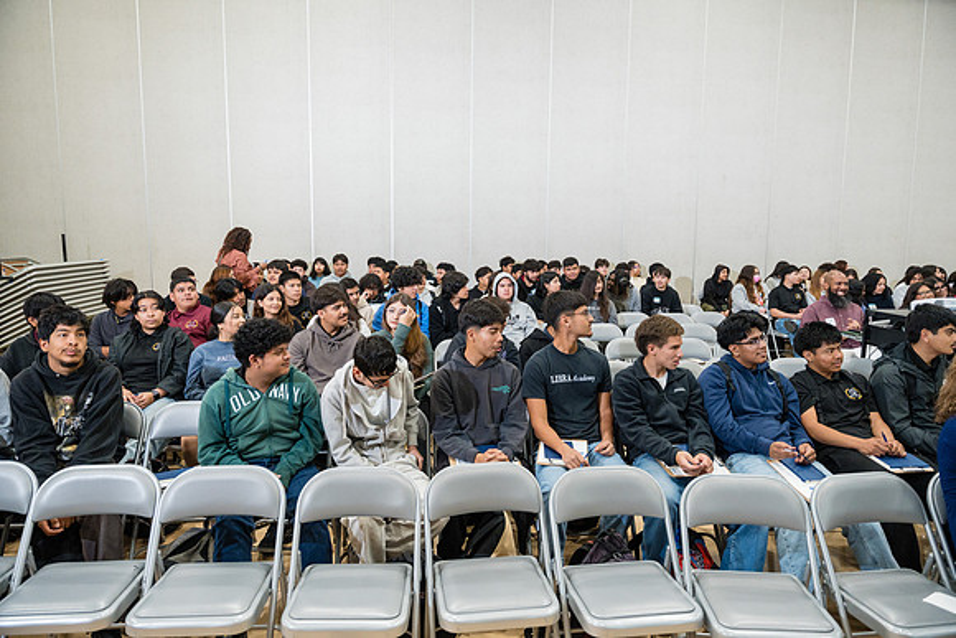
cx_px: 478
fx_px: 637
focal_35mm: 24
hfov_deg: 73.7
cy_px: 319
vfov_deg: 53.2
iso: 1600
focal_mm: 24
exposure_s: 1/250
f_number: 2.8
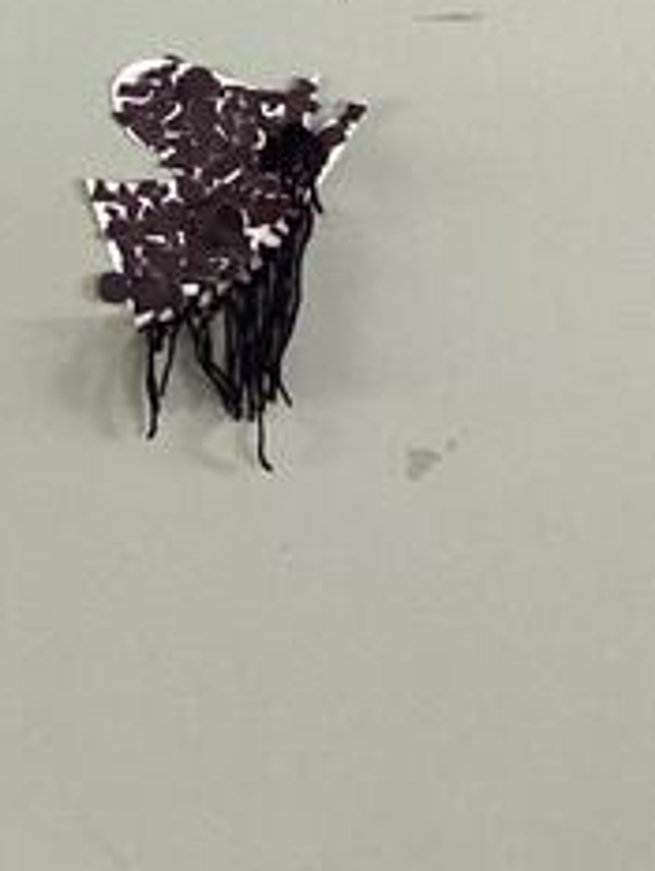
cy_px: -316
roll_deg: -1.9
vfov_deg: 15.0
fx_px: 3126
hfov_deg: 11.7
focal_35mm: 124
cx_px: -165
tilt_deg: -9.5
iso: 250
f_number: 2.4
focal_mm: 3.3
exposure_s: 1/60
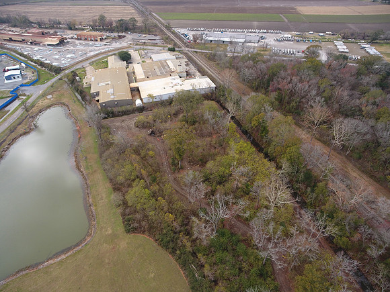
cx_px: 195
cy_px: 146
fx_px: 225
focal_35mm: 20
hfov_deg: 81.7
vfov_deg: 66.0
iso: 100
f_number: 2.8
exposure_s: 1/284
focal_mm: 3.61
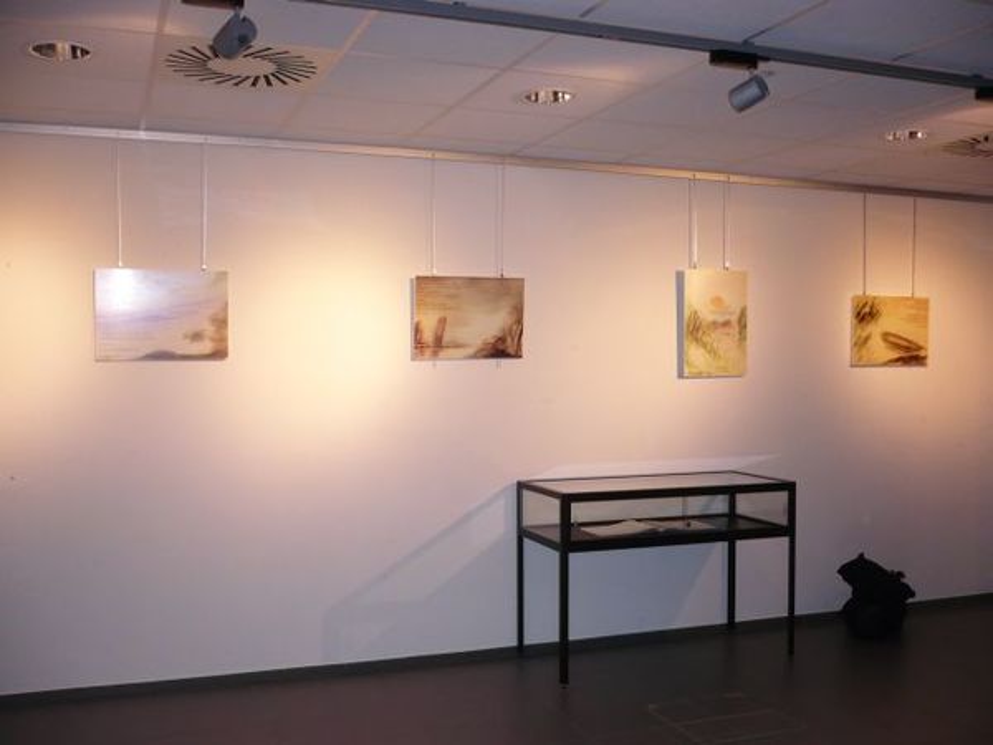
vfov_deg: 40.7
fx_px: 1004
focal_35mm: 35
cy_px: 372
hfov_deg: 52.6
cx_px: 496
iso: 160
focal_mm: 5.8
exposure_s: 1/30
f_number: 2.8
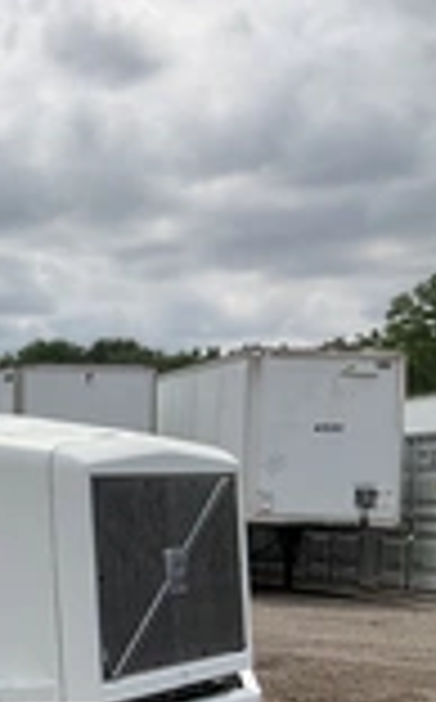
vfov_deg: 25.9
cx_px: -360
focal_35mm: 79
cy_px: 526
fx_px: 1508
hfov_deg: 14.4
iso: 25
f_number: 1.8
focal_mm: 3
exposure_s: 1/3125
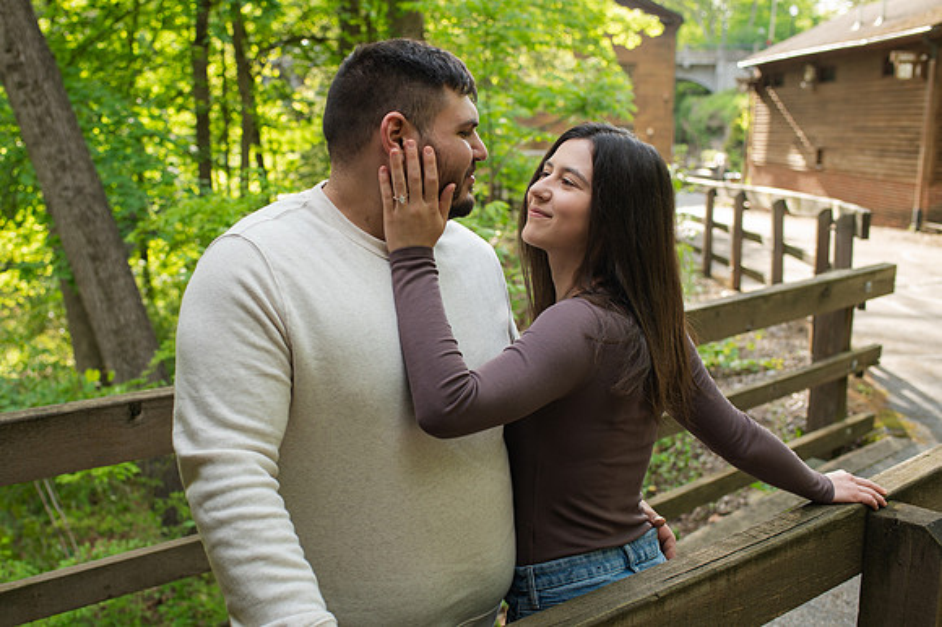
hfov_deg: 46.8
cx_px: 386
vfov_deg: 32.3
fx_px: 1082
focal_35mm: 41
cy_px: 329
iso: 450
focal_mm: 35
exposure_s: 1/400
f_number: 3.5
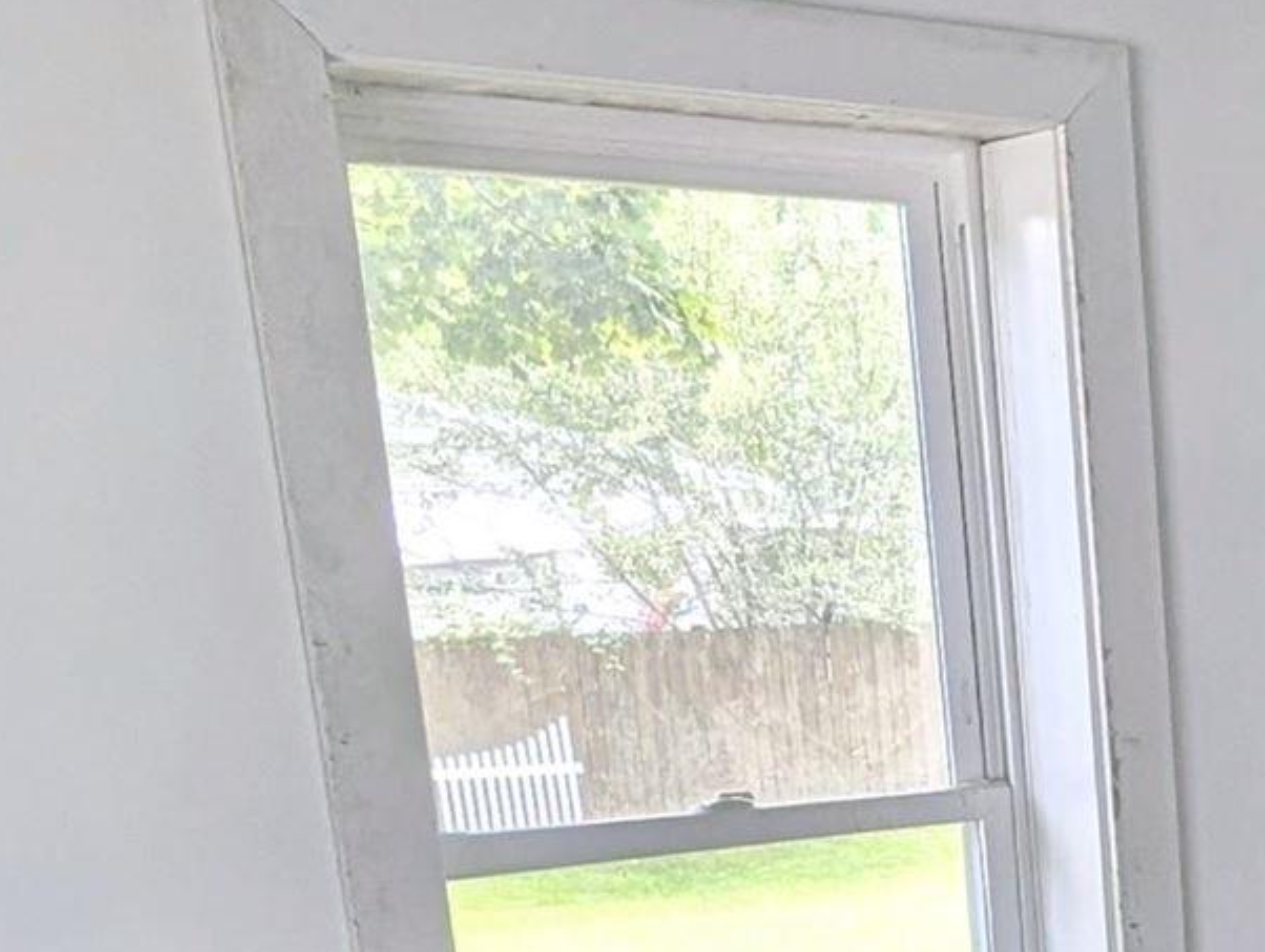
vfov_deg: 22.3
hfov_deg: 26.6
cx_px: 1658
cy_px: 1131
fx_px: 2232
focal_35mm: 61
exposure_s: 1/110
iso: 60
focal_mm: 2.02
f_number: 1.7
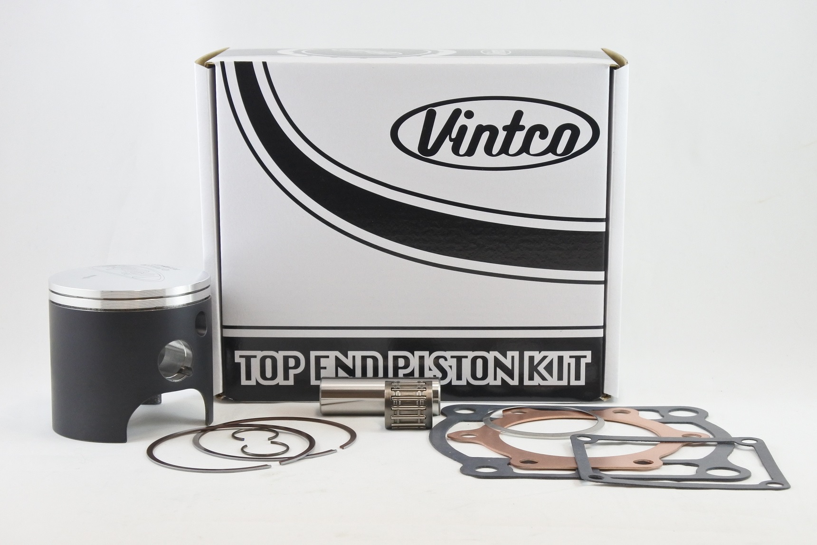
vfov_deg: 22.6
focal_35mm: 60
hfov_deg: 33.4
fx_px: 1362
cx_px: 408
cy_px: 272
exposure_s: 1/125
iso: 720
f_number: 4.8
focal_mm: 22.3
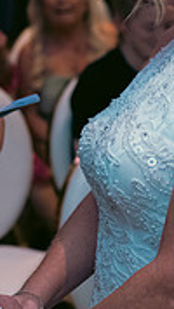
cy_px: 22
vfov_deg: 11.4
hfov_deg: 6.5
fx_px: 1543
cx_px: 82
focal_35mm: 188
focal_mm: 55
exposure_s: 1/160
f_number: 3.5
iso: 800
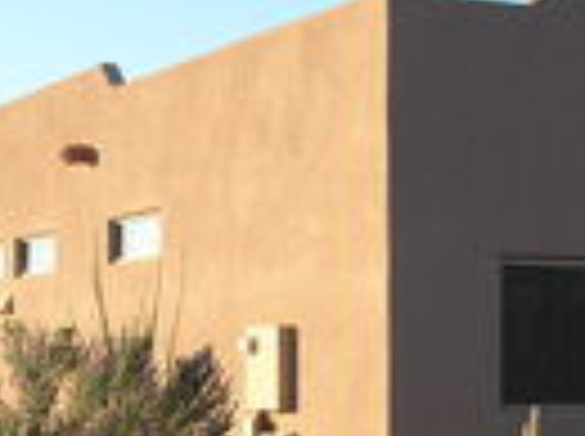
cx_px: 216
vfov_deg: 14.2
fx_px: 1721
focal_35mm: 102
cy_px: 432
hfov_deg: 19.3
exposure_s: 1/156
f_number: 3.7
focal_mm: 6
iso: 50
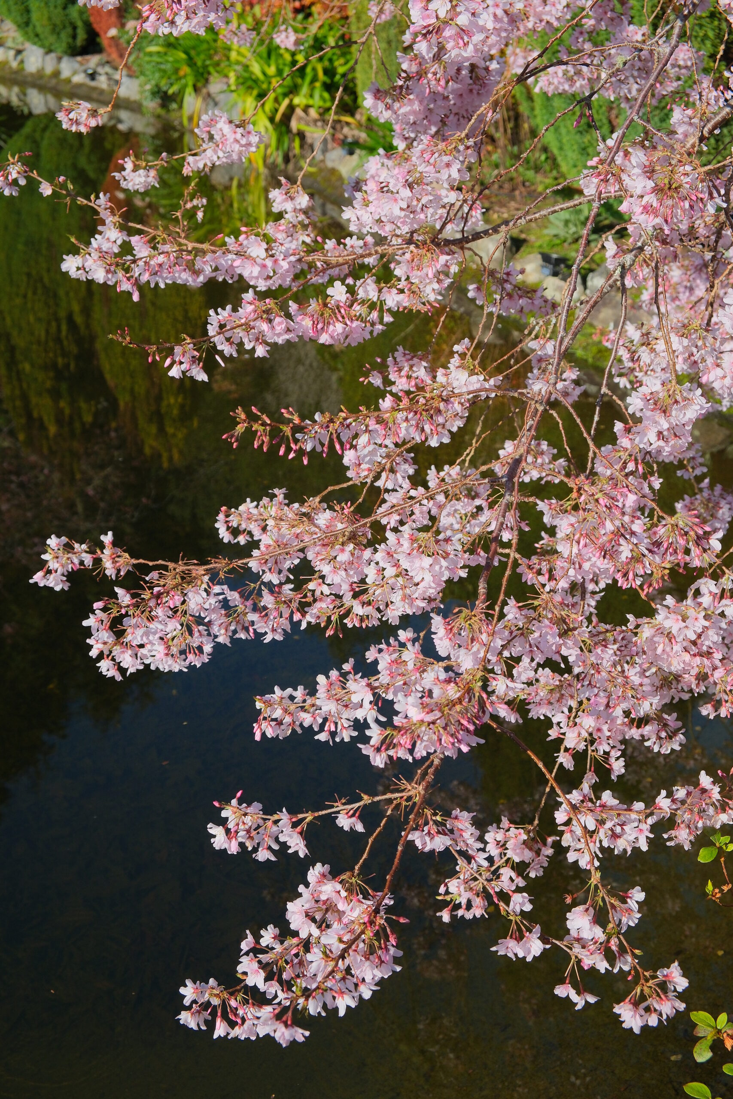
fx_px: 1435
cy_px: 550
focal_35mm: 47
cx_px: 366
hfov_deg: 28.7
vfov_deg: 41.9
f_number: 5.6
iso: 640
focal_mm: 31.5
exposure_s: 1/1700
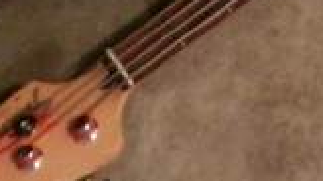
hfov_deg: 11.6
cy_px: -466
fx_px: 1455
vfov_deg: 6.2
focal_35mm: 170
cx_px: 616
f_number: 3.5
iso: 400
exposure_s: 1/8
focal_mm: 4.5
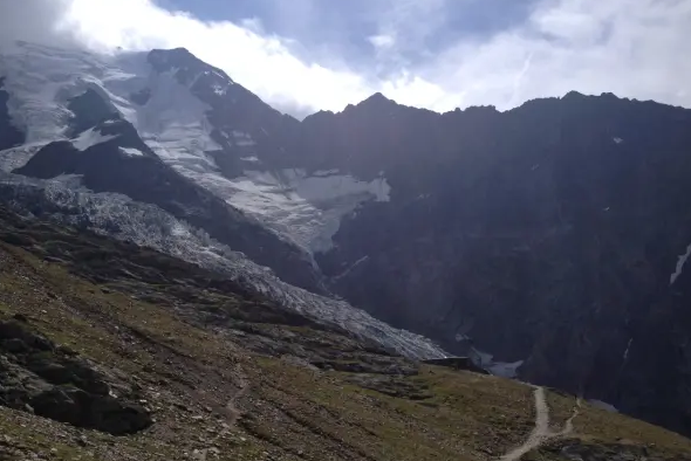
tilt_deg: +11.6
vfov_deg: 36.0
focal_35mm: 37
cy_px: 250
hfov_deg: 51.9
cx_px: 348
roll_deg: +6.0
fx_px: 711
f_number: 2.4
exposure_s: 1/5025
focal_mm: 4.28
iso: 50
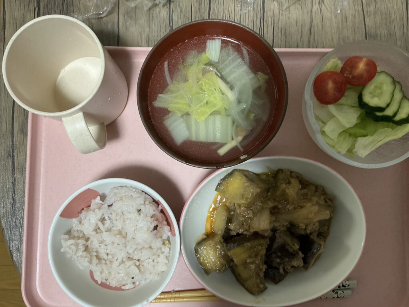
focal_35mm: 28
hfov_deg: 63.4
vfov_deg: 49.7
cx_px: 204
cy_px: 154
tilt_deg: -86.1
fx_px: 331
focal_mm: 3
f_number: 1.8
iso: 160
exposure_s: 1/60
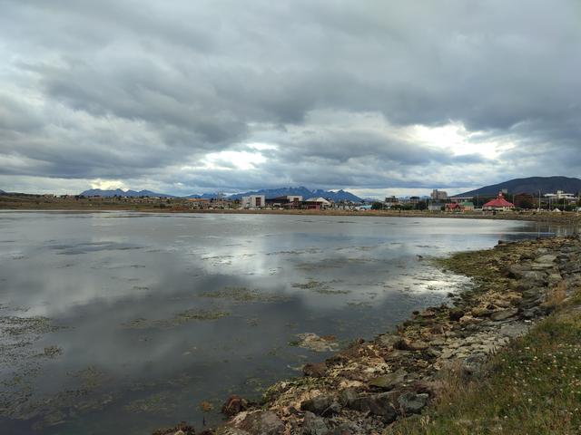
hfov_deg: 69.4
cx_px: 290
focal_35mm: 25
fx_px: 420
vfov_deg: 54.9
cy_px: 218
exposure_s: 1/100
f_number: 1.9
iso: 77
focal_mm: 6.04
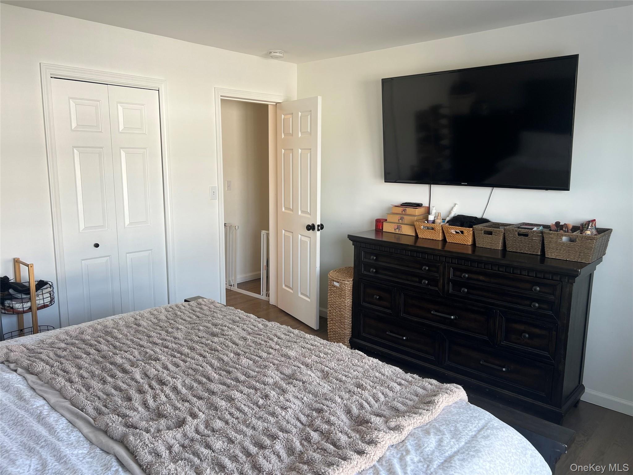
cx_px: 316
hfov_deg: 67.3
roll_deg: -1.3
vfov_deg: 53.1
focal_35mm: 26
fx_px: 475
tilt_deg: -10.7
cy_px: 238
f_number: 1.5
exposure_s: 1/120
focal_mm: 5.7
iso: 50
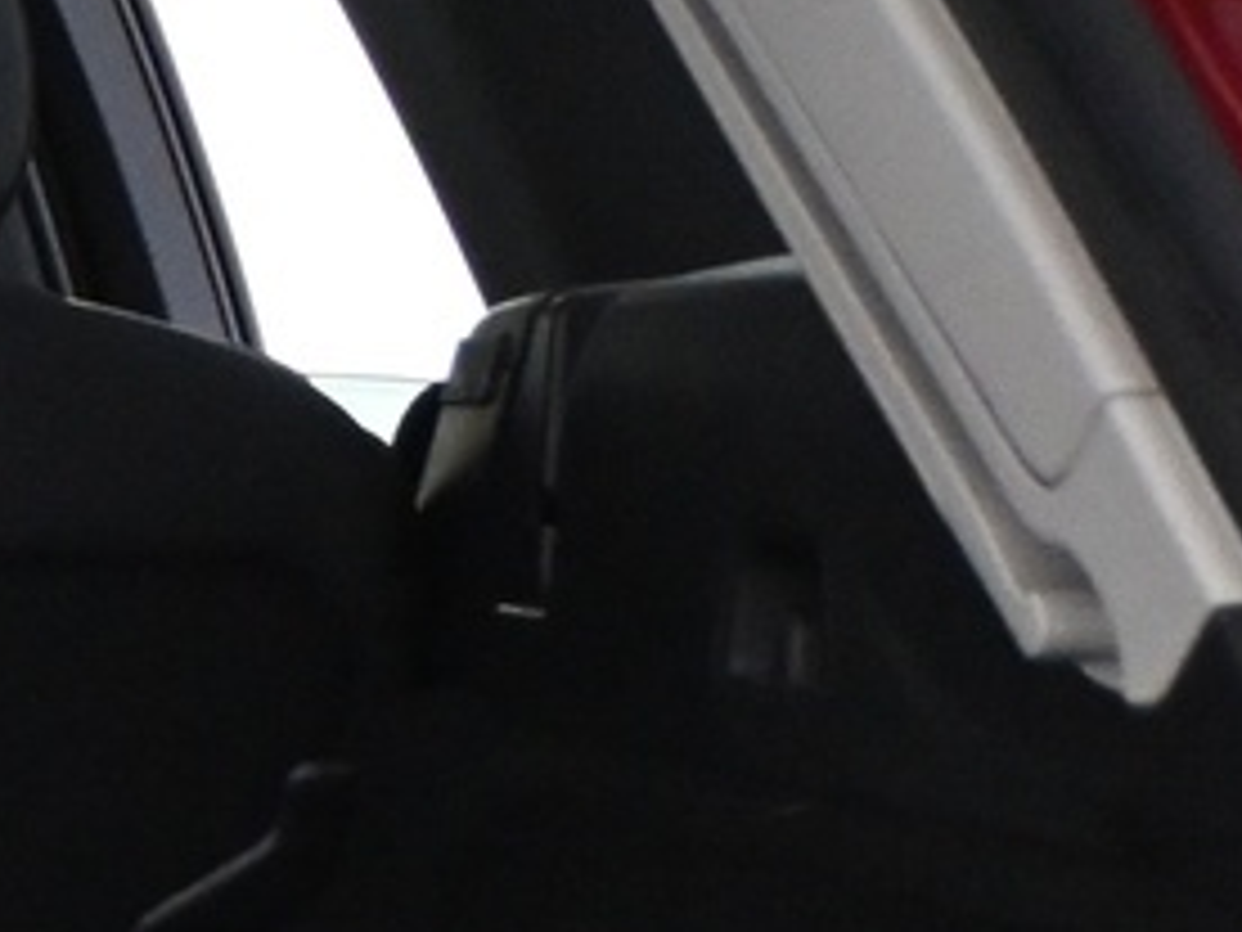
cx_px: -1611
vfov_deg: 7.8
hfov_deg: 9.6
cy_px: 1405
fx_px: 6674
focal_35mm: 186
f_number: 4
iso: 3200
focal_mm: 22
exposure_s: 1/80
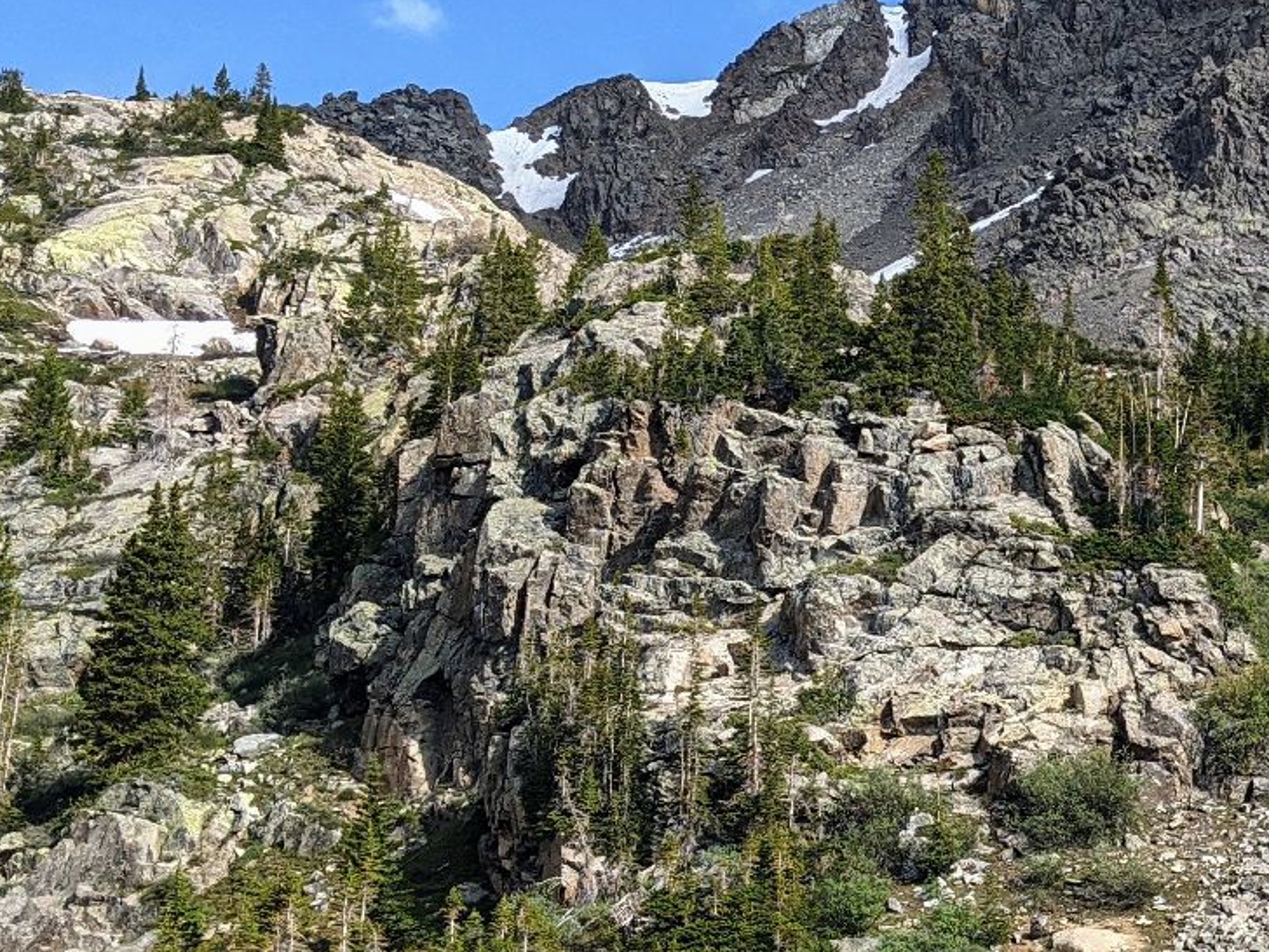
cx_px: 1260
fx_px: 2786
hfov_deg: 24.5
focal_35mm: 76
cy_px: 394
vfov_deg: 19.4
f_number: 1.73
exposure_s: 1/1957
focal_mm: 4.38
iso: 58
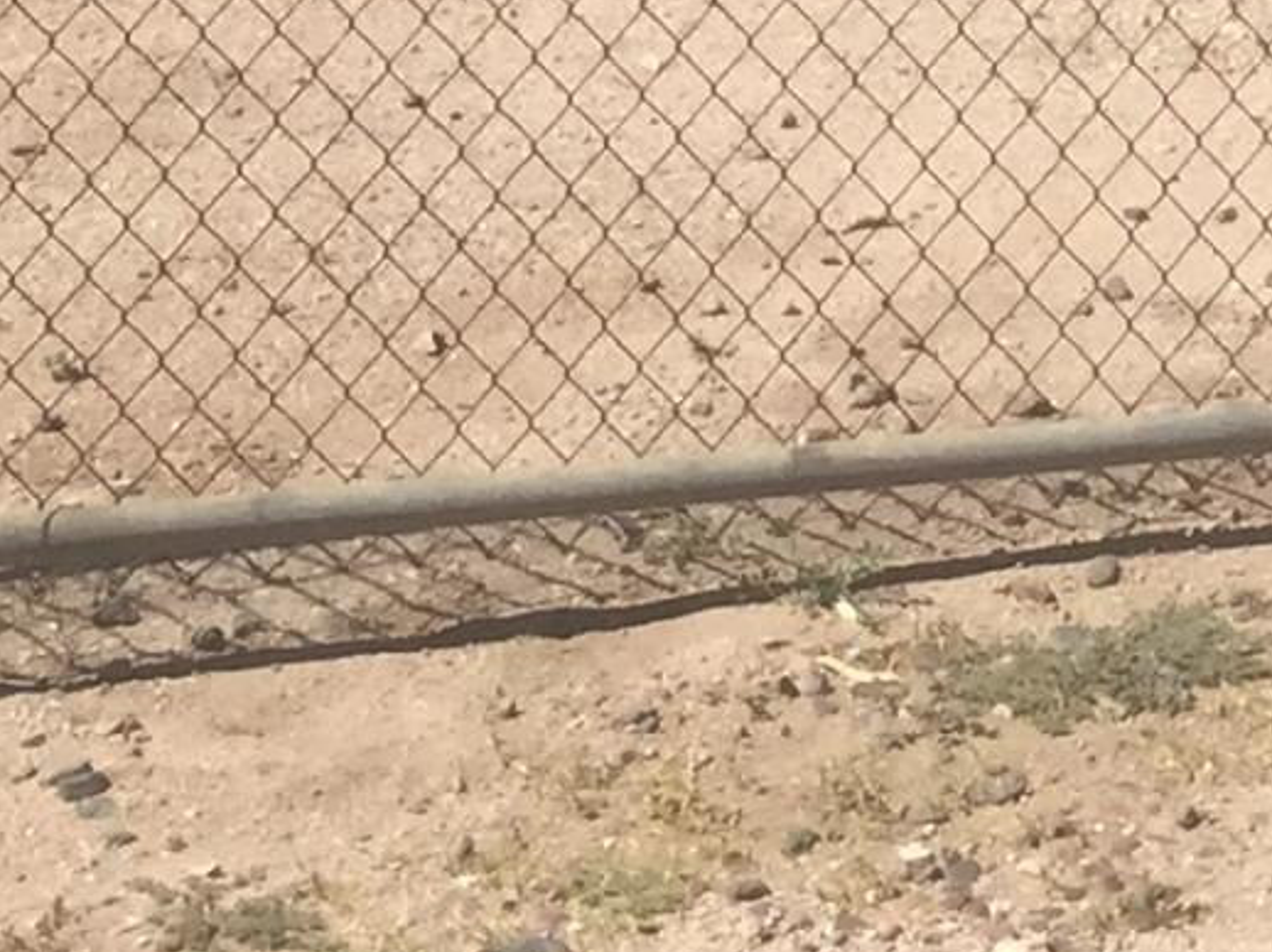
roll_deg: -0.6
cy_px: -1551
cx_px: 1439
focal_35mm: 168
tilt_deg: +2.0
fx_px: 6170
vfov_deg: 8.0
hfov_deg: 11.6
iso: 32
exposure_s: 1/3300
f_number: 2.2
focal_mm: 4.15
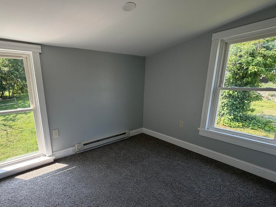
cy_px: 117
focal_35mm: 18
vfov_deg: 71.3
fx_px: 144
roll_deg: +2.3
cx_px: 112
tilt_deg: -14.7
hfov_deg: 86.8
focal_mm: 2.22
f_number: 2.2
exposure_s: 1/181
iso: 50
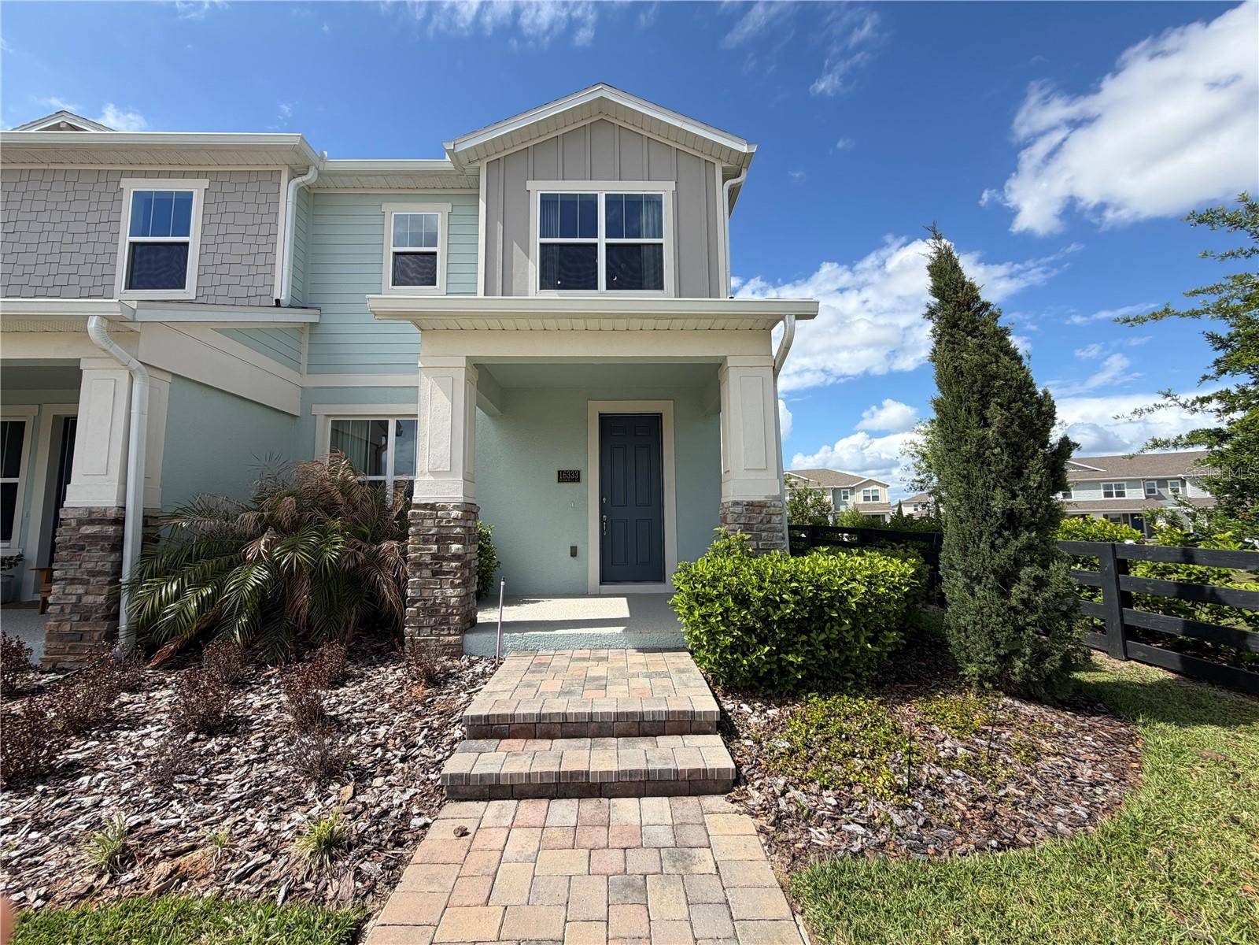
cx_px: 630
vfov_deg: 85.7
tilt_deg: +7.3
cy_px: 472
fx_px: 509
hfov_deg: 102.1
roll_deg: +0.7
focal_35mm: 14
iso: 20
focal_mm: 2.22
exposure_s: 1/770
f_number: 2.2
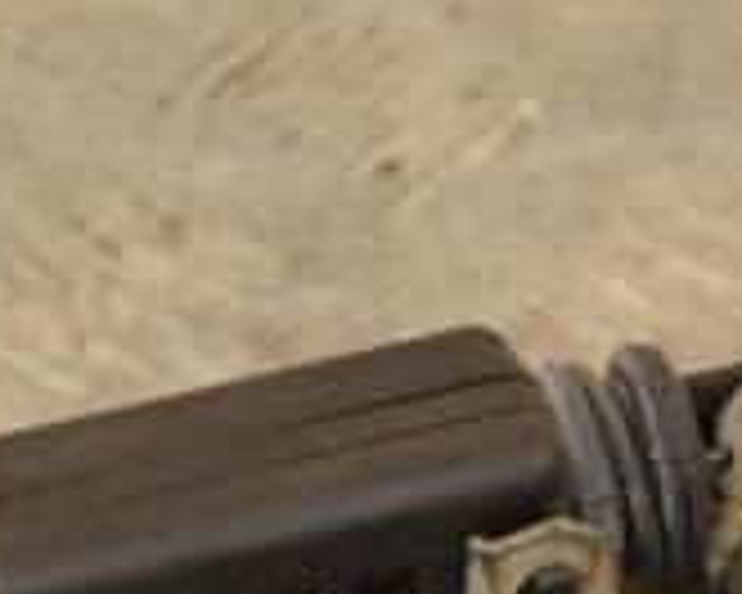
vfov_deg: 3.3
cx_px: 427
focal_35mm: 461
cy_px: 855
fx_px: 10124
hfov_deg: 4.2
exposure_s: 1/125
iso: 800
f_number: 5.6
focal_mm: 90
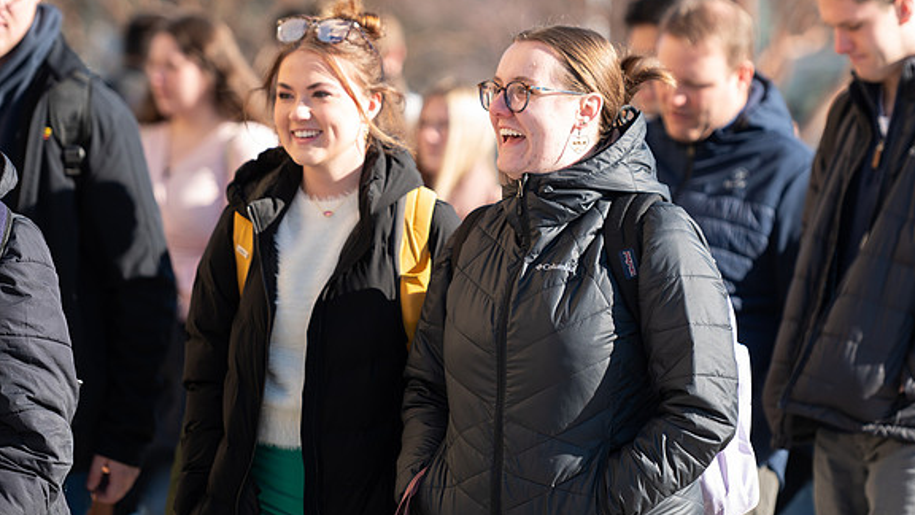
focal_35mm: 215
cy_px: 213
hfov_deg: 10.0
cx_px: 553
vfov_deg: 5.6
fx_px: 5216
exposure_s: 1/500
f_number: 5.6
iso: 80
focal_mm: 150
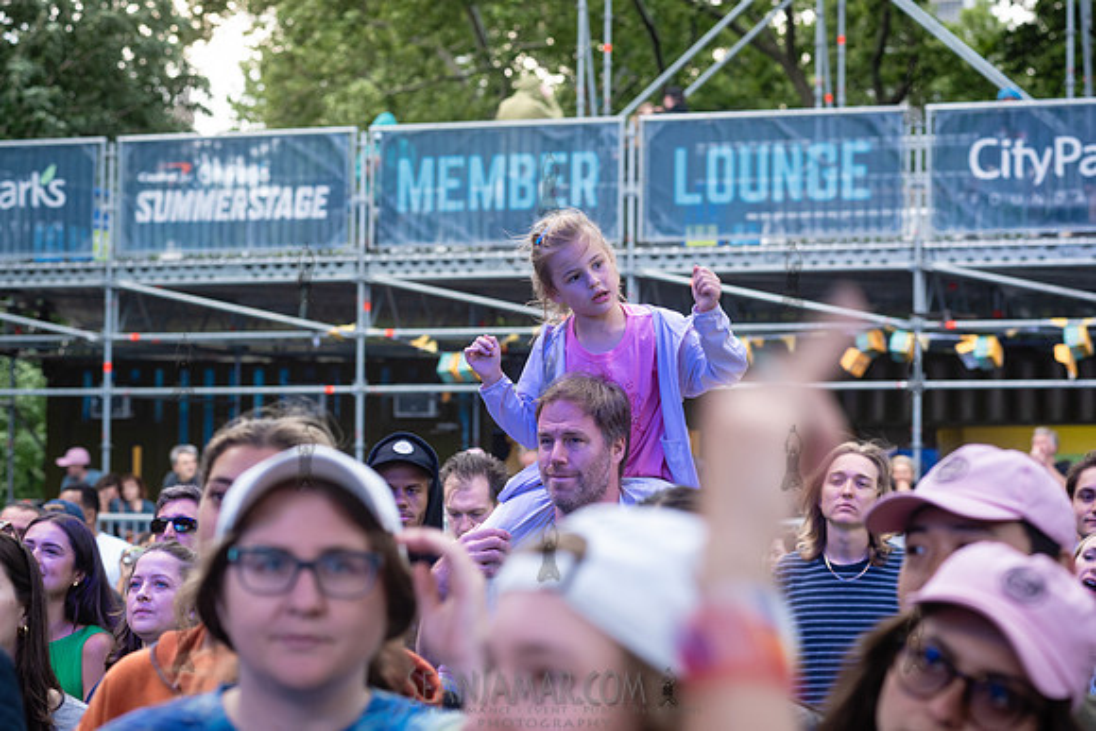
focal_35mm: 108
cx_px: 548
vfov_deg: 12.6
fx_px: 3301
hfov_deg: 18.8
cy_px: 366
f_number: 5.6
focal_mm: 105
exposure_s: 1/80
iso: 1000
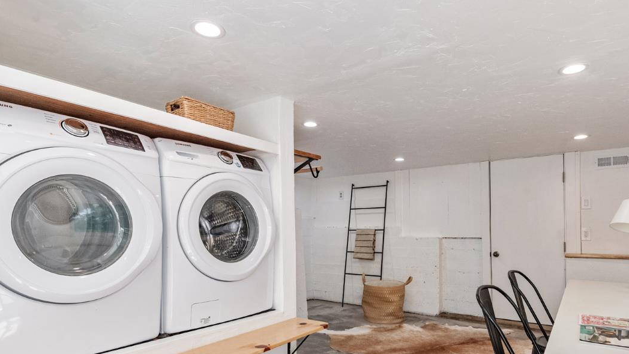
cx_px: 343
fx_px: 350
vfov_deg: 52.3
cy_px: 242
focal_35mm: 21
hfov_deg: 83.6
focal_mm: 14
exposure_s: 1/160
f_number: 8
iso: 1250
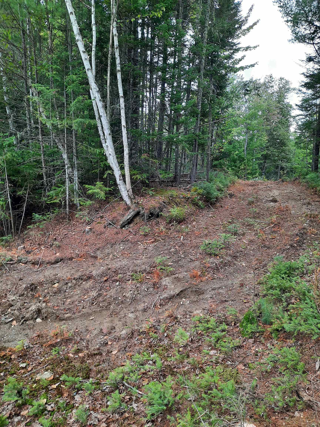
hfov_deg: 54.9
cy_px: 214
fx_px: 308
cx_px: 160
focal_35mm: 25
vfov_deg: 69.4
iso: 50
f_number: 2
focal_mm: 4.6
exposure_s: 1/120
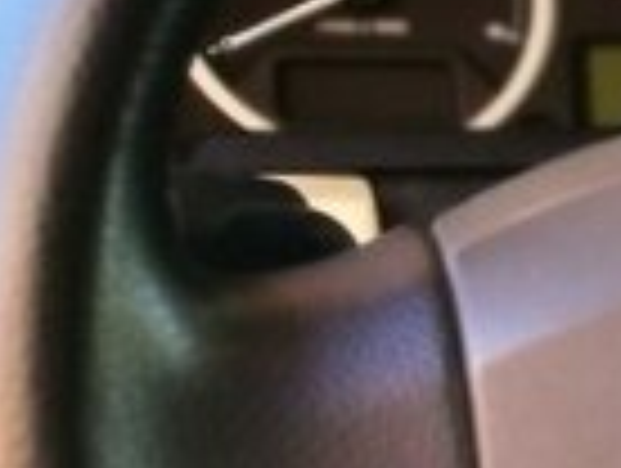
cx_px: 1404
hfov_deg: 12.5
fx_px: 2318
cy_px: 583
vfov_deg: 11.3
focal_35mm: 129
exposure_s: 1/50
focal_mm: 4.5
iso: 160
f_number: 4
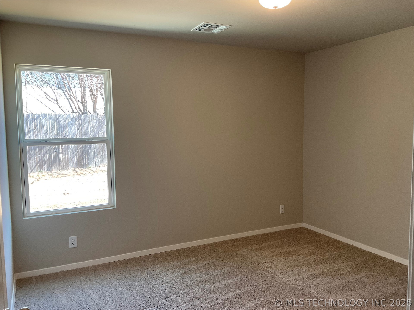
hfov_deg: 61.7
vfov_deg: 48.2
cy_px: 155
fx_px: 347
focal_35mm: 29
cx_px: 207
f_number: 1.8
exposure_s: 1/60
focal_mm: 3
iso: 40
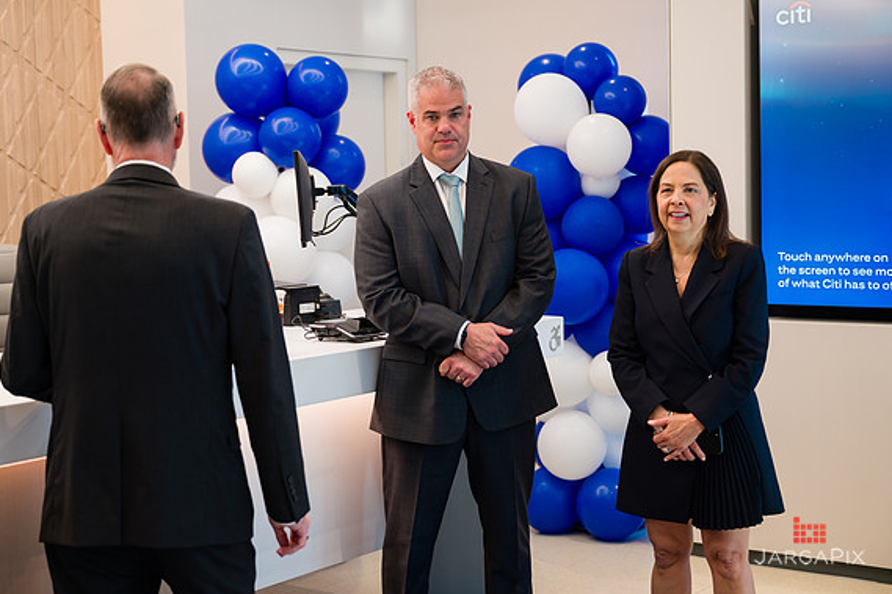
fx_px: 1437
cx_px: 455
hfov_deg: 34.5
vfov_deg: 23.4
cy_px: 293
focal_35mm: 58
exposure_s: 1/200
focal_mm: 56
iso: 320
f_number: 3.2
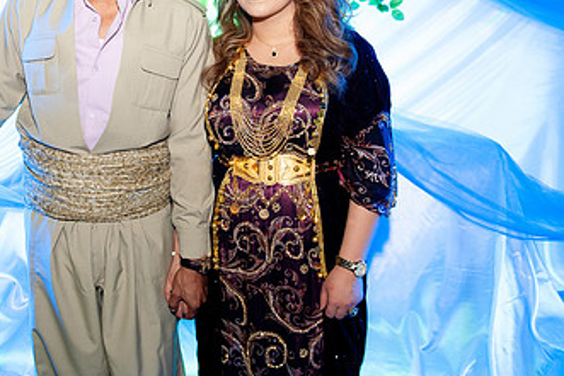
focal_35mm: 49
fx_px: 768
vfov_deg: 27.4
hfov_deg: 39.2
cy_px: 124
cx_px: 135
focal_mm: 28
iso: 1600
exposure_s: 1/30
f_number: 2.8
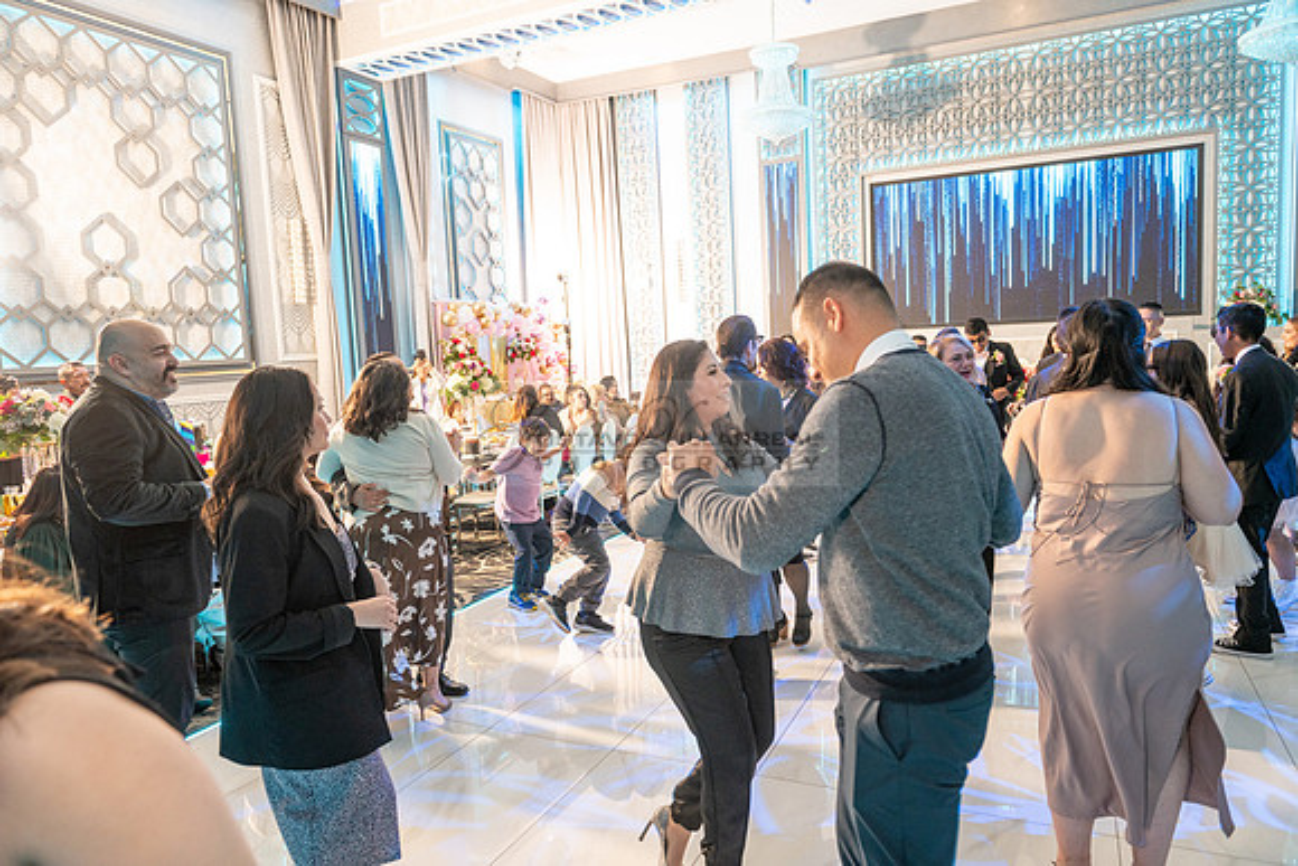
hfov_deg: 73.7
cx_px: 649
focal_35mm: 24
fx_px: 865
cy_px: 433
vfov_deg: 53.2
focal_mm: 24
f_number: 4.5
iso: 1000
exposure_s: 1/160
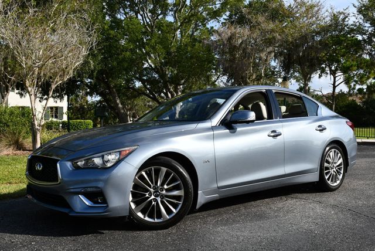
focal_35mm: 40
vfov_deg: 33.5
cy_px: 126
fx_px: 417
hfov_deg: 48.4
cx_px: 188
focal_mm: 20
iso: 100
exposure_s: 1/320
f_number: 9
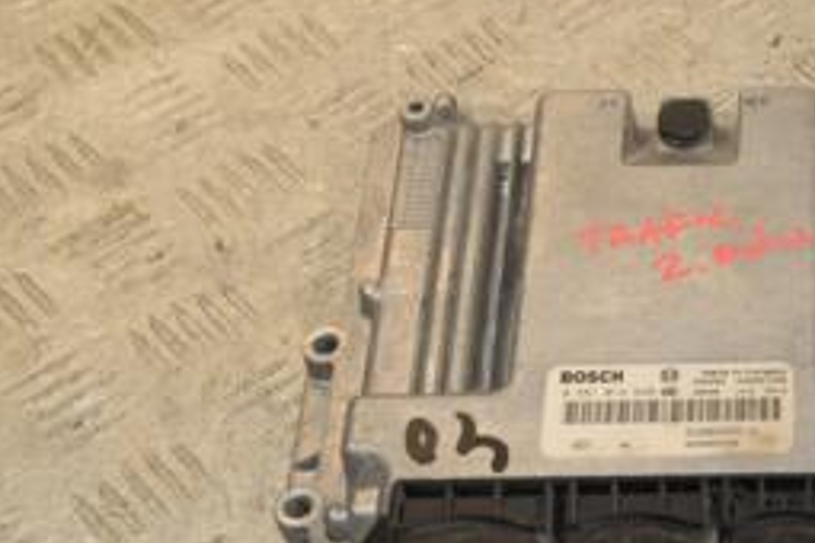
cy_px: 396
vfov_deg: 13.8
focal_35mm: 99
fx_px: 2241
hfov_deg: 19.7
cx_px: 904
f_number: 6.3
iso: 800
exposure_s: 1/200
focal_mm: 28
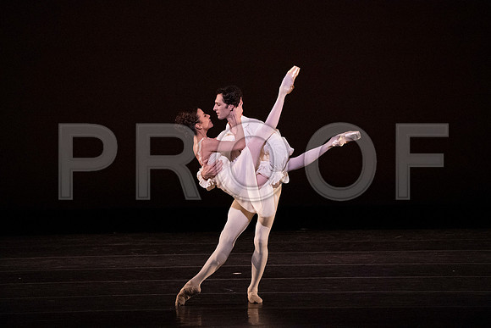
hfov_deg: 6.1
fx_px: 4584
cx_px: 246
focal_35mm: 336
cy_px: 164
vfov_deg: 4.1
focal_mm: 336
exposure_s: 1/400
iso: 20000
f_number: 7.1
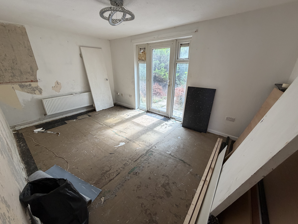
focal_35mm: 14
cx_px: 149
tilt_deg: -20.4
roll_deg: -0.2
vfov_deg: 85.7
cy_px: 112
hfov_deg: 102.1
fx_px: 121
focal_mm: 2.22
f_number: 2.2
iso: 250
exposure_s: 1/121
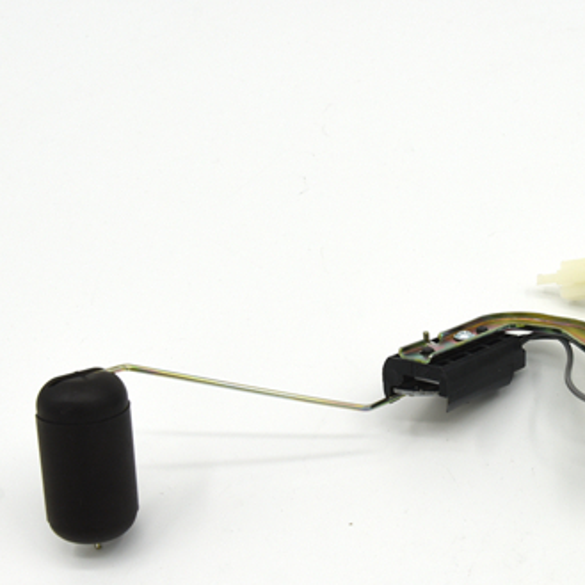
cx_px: 459
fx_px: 1453
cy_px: 370
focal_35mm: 76
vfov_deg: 22.7
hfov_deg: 22.5
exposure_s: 1/200
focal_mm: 32
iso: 400
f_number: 9
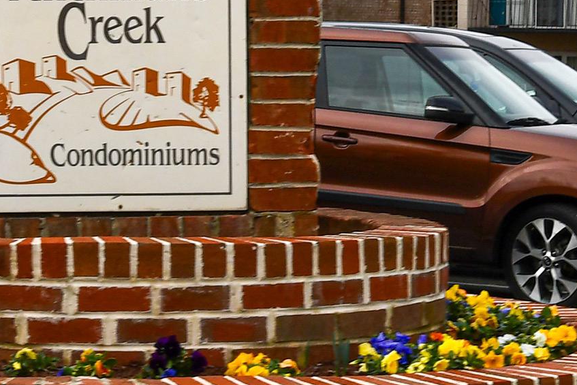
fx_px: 1395
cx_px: 74
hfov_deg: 22.9
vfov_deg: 15.6
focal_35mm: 87
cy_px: 48
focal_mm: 24
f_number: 9
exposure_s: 1/320
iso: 100
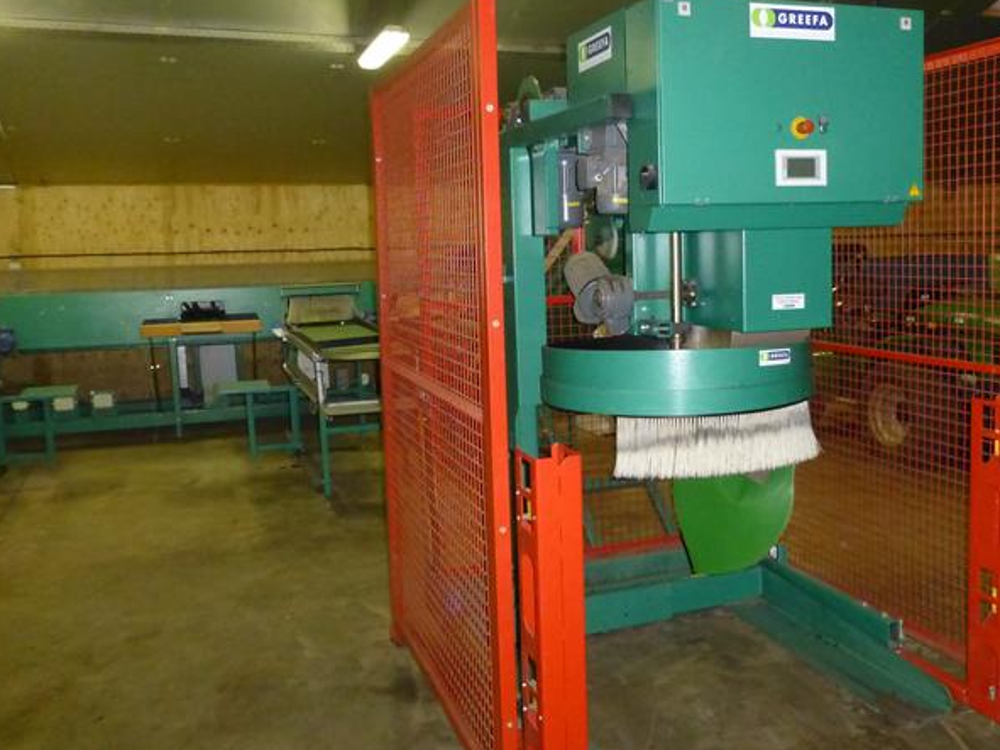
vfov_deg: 53.0
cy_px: 362
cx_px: 525
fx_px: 751
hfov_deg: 67.3
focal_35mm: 26
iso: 800
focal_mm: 4.3
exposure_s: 1/60
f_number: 3.3
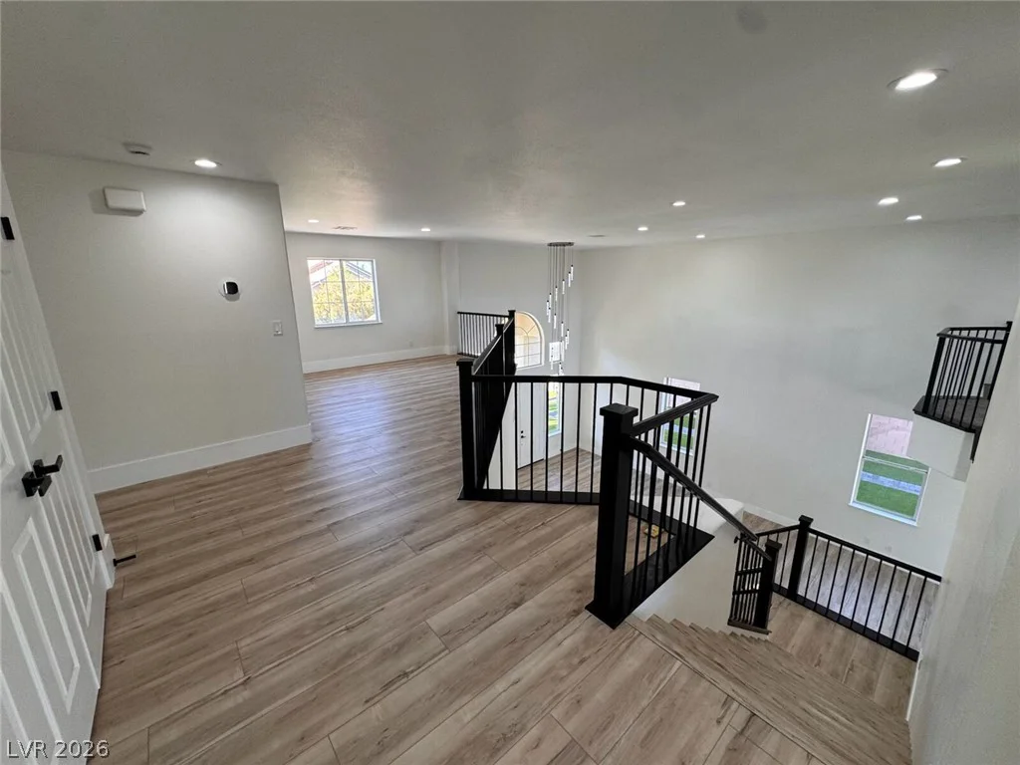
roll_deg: +0.5
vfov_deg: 85.7
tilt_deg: -14.1
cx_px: 510
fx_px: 413
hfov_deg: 102.1
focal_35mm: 14
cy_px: 382
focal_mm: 2.22
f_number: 2.2
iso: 125
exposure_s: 1/120
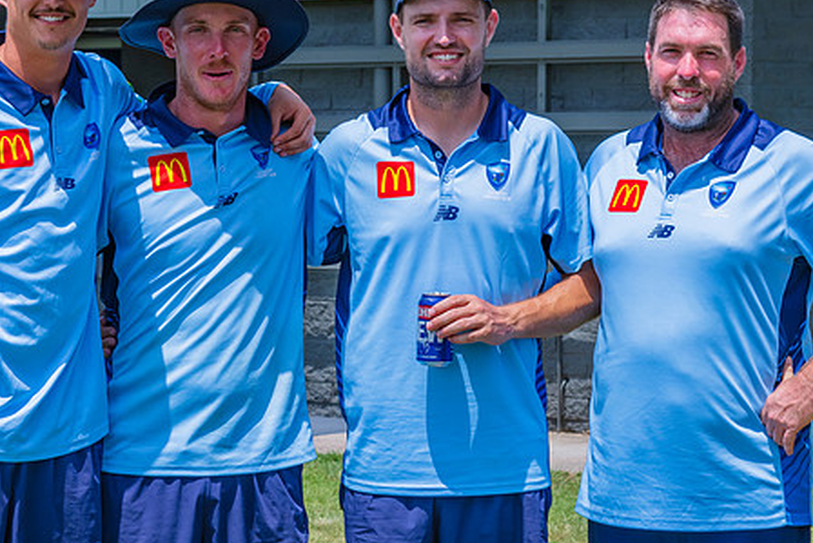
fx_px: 3659
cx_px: 310
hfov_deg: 12.7
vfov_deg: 8.5
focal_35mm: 162
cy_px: 465
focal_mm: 70
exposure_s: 1/640
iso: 200
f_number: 8
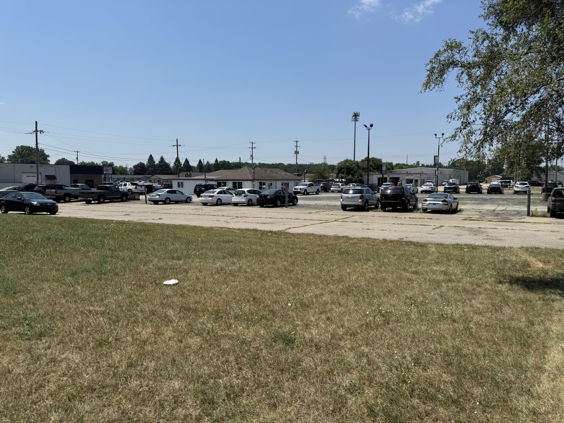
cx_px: 282
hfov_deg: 71.6
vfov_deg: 56.8
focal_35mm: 24
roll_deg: -0.1
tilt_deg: -5.0
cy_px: 212
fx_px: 391
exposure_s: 1/6410
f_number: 1.78
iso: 80
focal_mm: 6.76
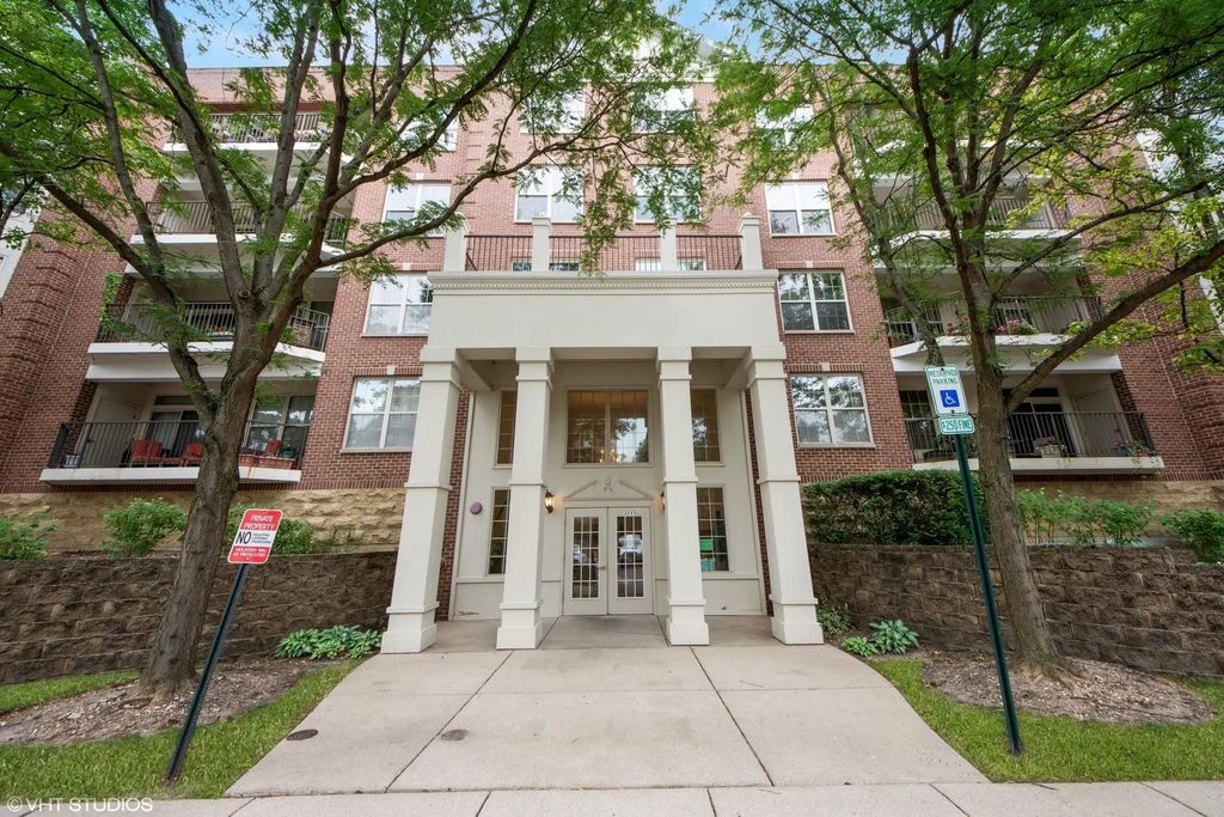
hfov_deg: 112.6
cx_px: 612
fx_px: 408
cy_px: 408
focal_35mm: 12
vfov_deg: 90.0
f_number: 9
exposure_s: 1/40
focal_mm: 8
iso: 200
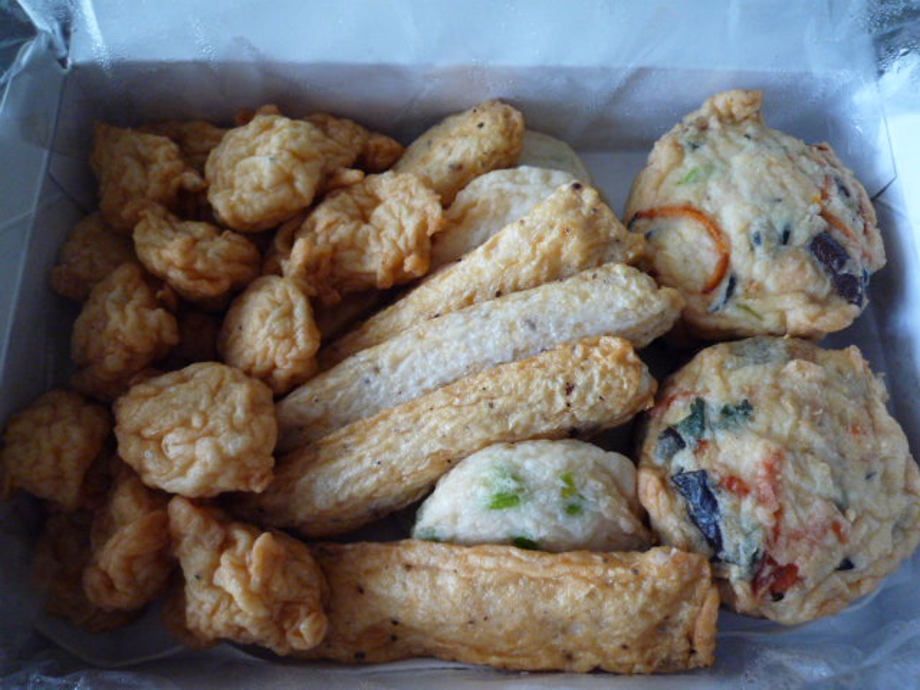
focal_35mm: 25
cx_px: 460
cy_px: 345
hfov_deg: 69.4
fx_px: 664
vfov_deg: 54.9
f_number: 2.8
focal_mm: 4.4
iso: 400
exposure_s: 1/25
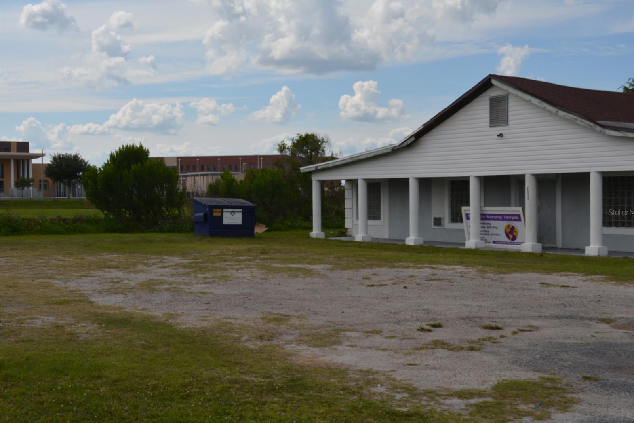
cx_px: 321
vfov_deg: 26.0
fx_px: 916
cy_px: 212
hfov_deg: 38.2
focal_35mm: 52
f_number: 11
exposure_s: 1/200
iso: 100
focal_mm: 34
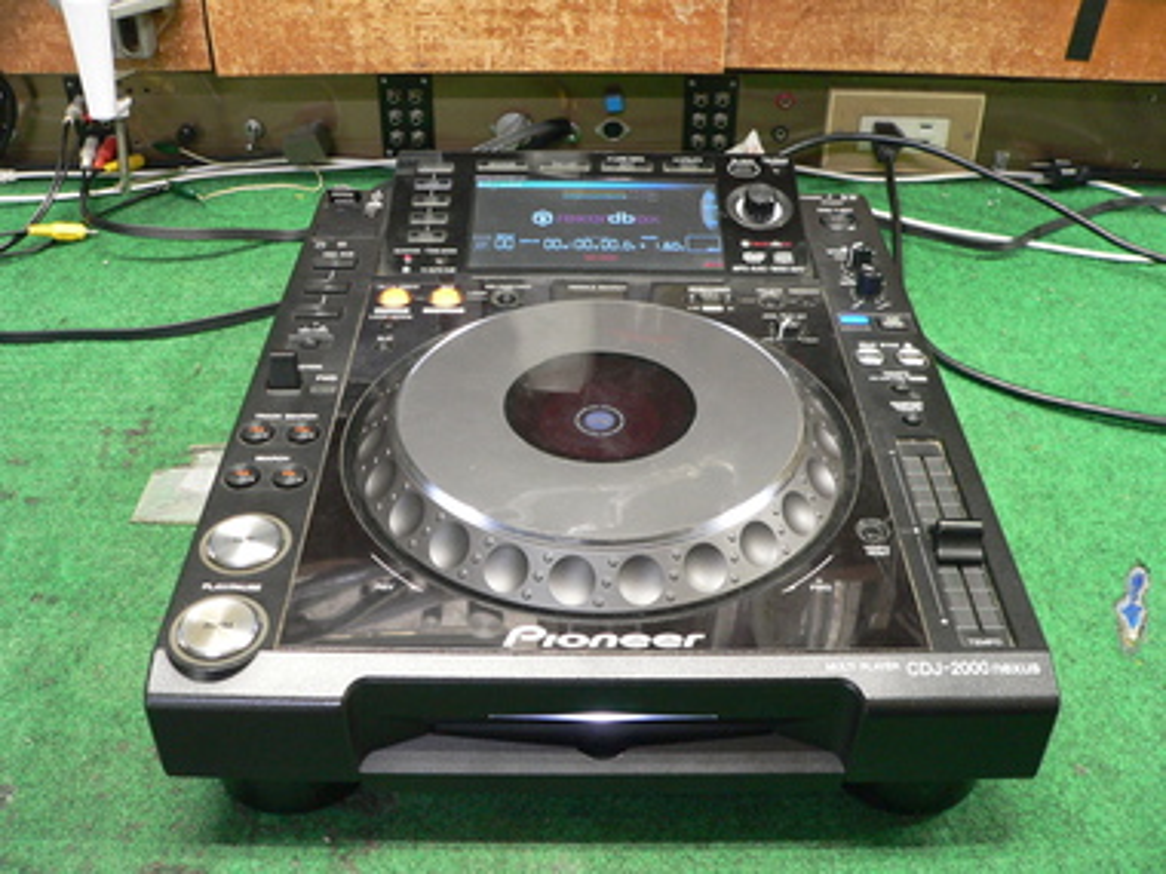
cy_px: 437
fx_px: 1213
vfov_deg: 39.7
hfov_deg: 51.4
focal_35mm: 36
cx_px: 583
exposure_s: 1/8
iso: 200
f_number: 2.8
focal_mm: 6
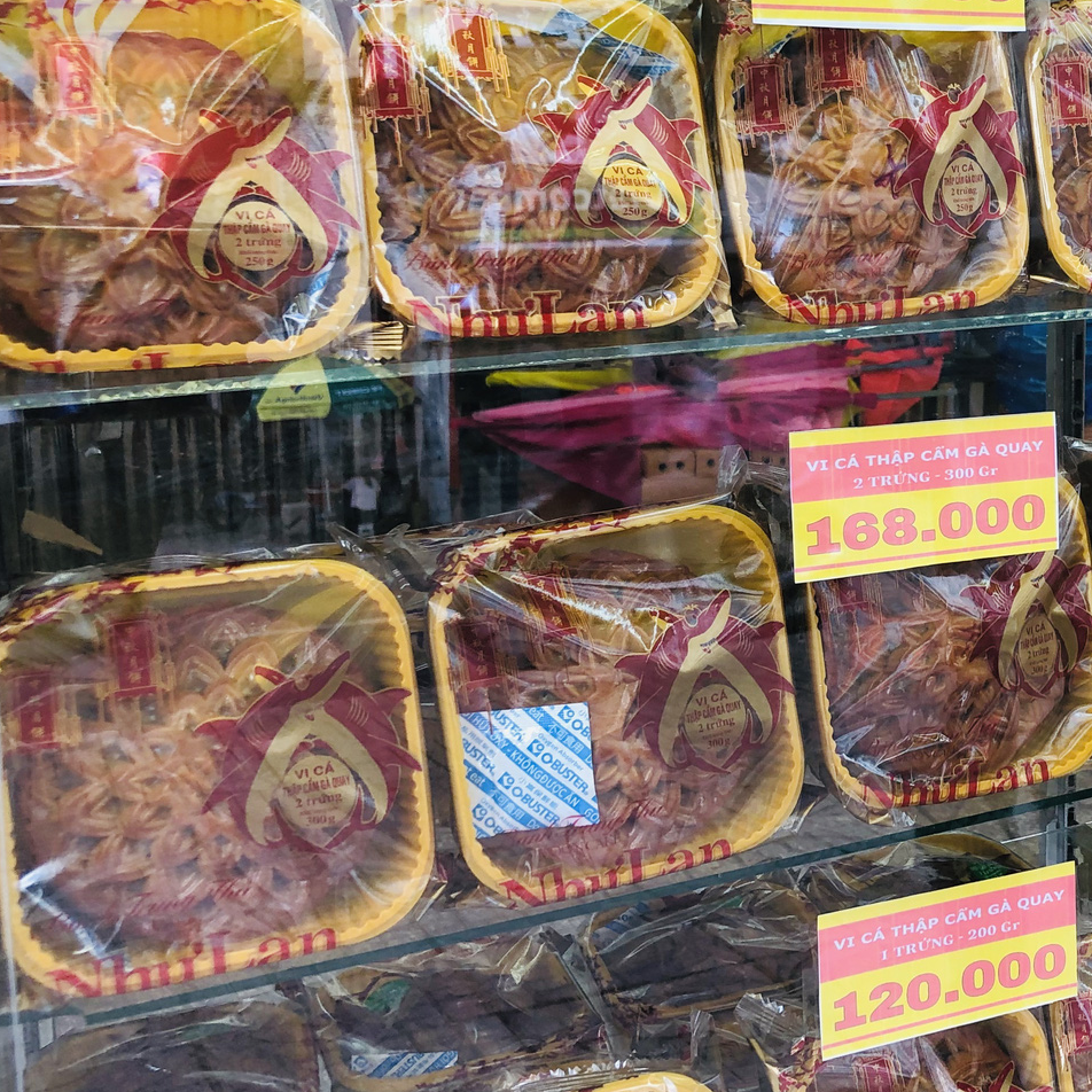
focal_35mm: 52
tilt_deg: -11.4
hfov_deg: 30.6
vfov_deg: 32.7
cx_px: 1082
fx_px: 1856
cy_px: 444
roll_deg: -0.9
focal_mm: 3.99
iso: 25
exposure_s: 1/50
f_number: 1.8
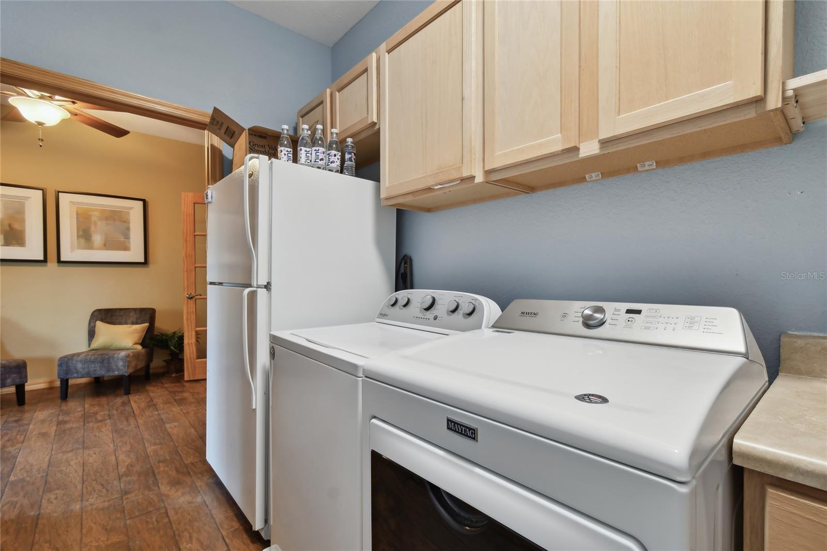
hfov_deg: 100.4
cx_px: 414
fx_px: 344
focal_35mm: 15
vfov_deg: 77.3
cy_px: 276
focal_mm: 10
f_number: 7.1
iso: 100
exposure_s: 1/3.33
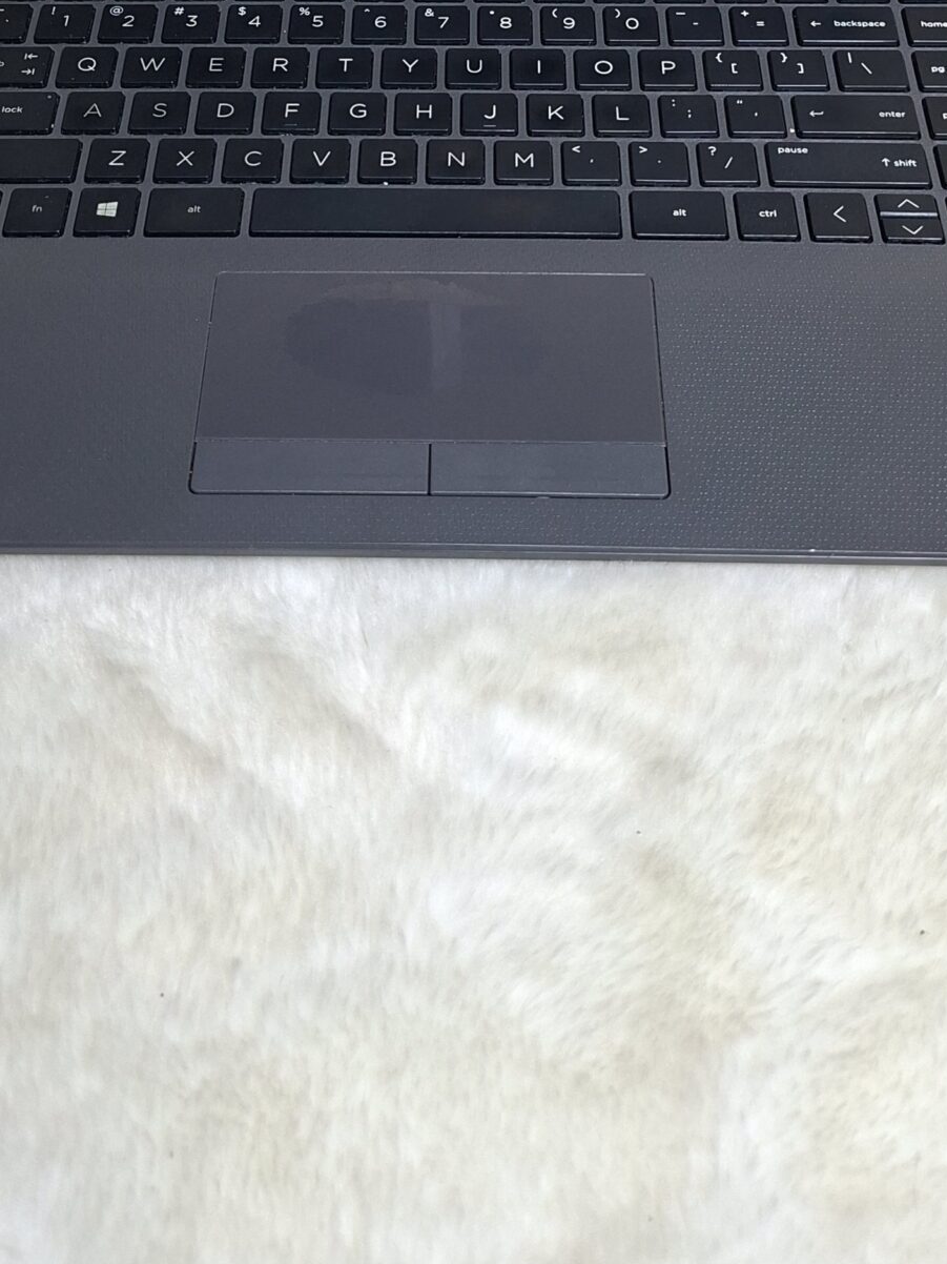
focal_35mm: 49
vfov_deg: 35.7
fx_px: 1788
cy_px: 44
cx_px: 437
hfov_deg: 29.7
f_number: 1.8
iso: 100
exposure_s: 1/120
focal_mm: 5.54
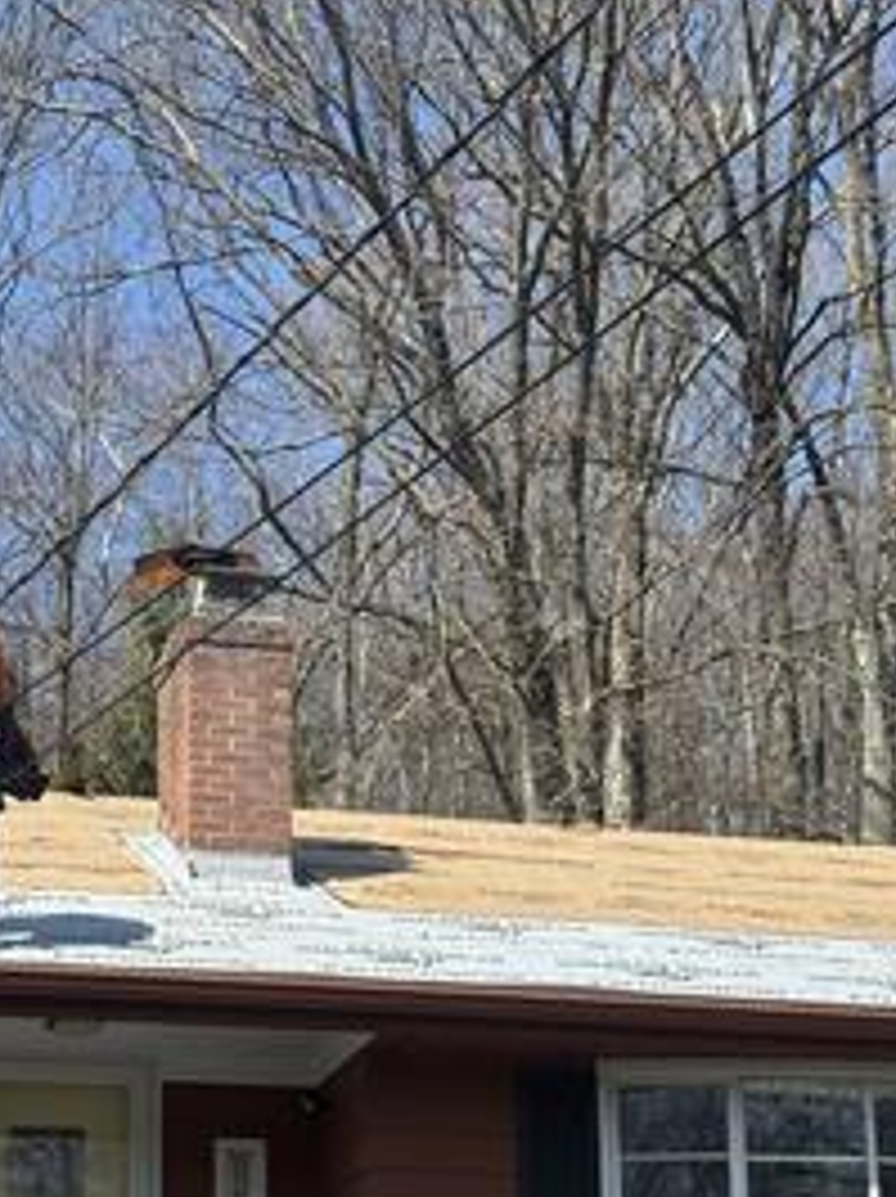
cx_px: 360
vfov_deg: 20.9
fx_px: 3249
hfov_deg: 15.7
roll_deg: +0.4
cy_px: 729
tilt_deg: +16.3
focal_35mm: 94
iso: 32
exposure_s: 1/1751
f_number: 1.6
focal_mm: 5.96
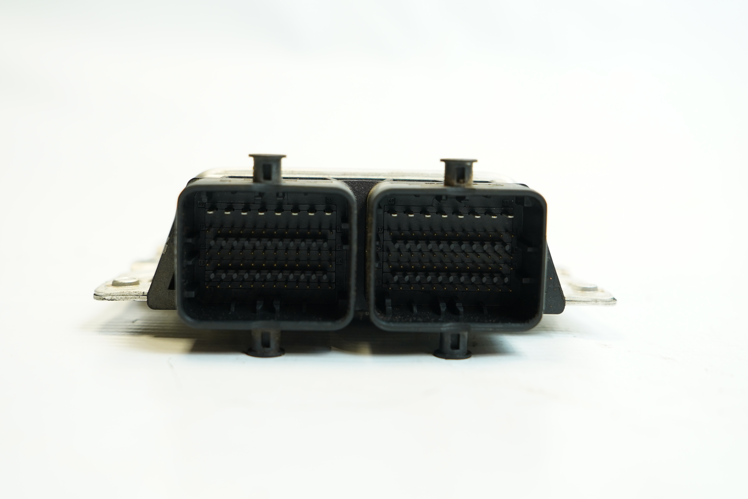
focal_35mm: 49
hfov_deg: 40.3
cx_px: 374
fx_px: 1018
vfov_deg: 27.5
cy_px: 250
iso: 800
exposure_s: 1/160
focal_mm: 33
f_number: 4
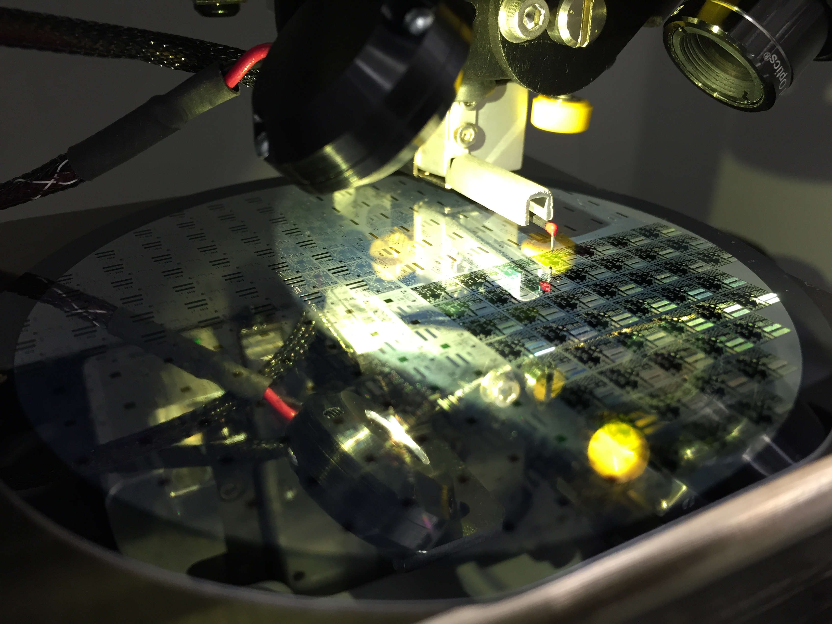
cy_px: 312
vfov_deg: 48.2
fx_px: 697
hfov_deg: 61.7
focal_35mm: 29
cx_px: 416
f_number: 2.2
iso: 64
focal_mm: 4.15
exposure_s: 1/30
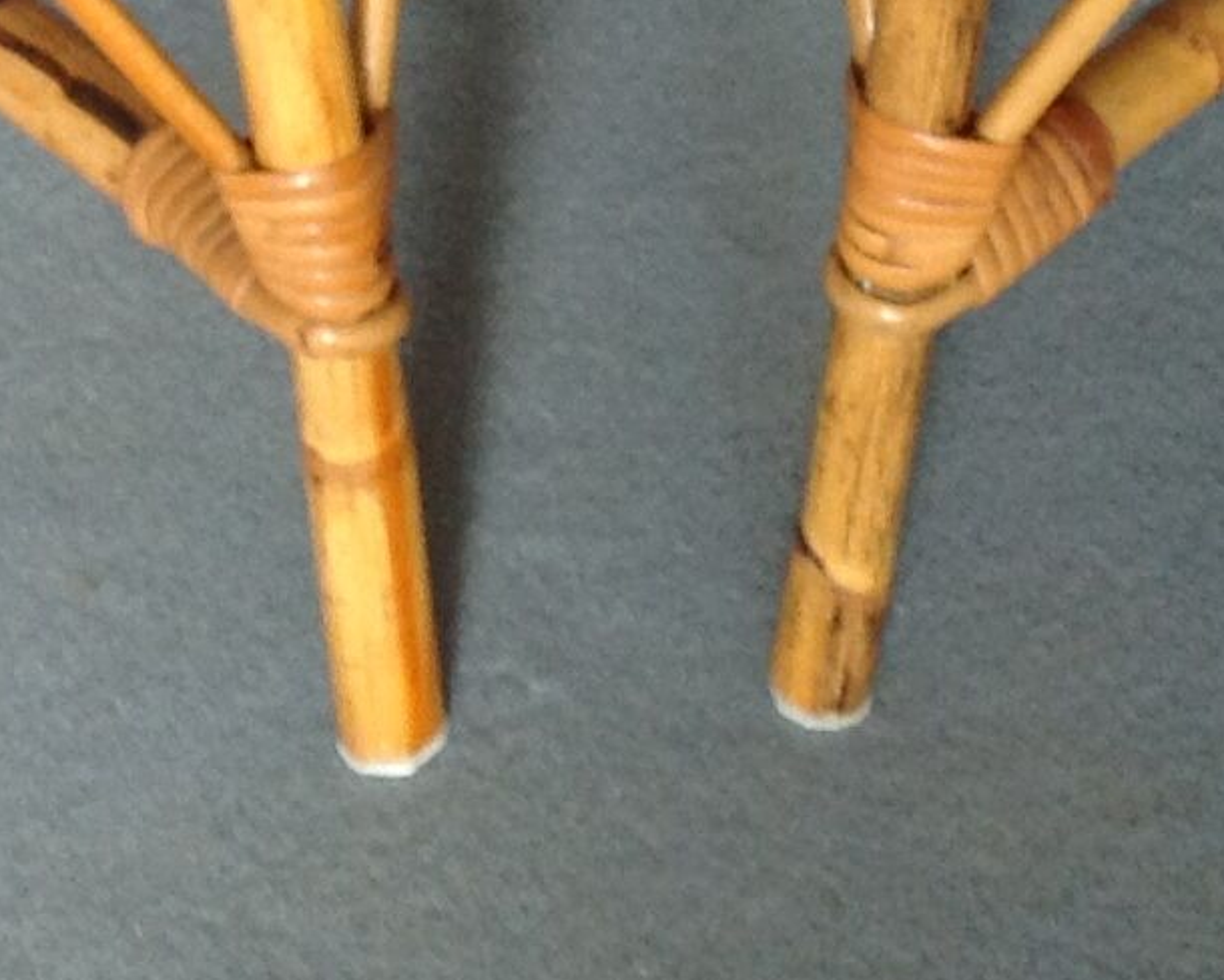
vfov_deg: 10.3
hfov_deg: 13.3
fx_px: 5253
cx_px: 592
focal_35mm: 145
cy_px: -500
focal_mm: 4.28
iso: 125
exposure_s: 1/15
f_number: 2.4
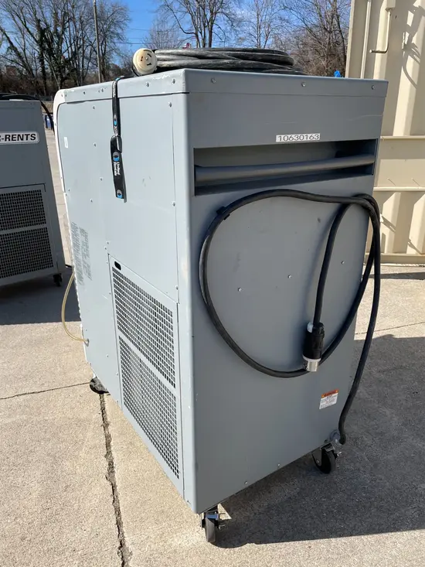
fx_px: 425
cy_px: 284
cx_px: 212
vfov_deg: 67.3
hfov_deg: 53.1
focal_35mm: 26
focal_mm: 4.2
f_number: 1.6
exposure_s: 1/3861
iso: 50
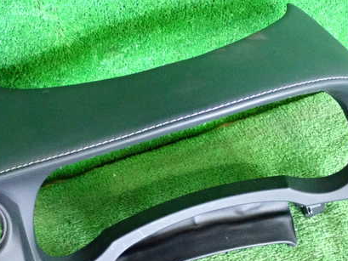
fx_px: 694
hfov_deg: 28.1
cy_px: 150
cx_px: 148
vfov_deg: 21.3
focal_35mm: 69
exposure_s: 1/125
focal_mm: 8.4
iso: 3200
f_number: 3.1
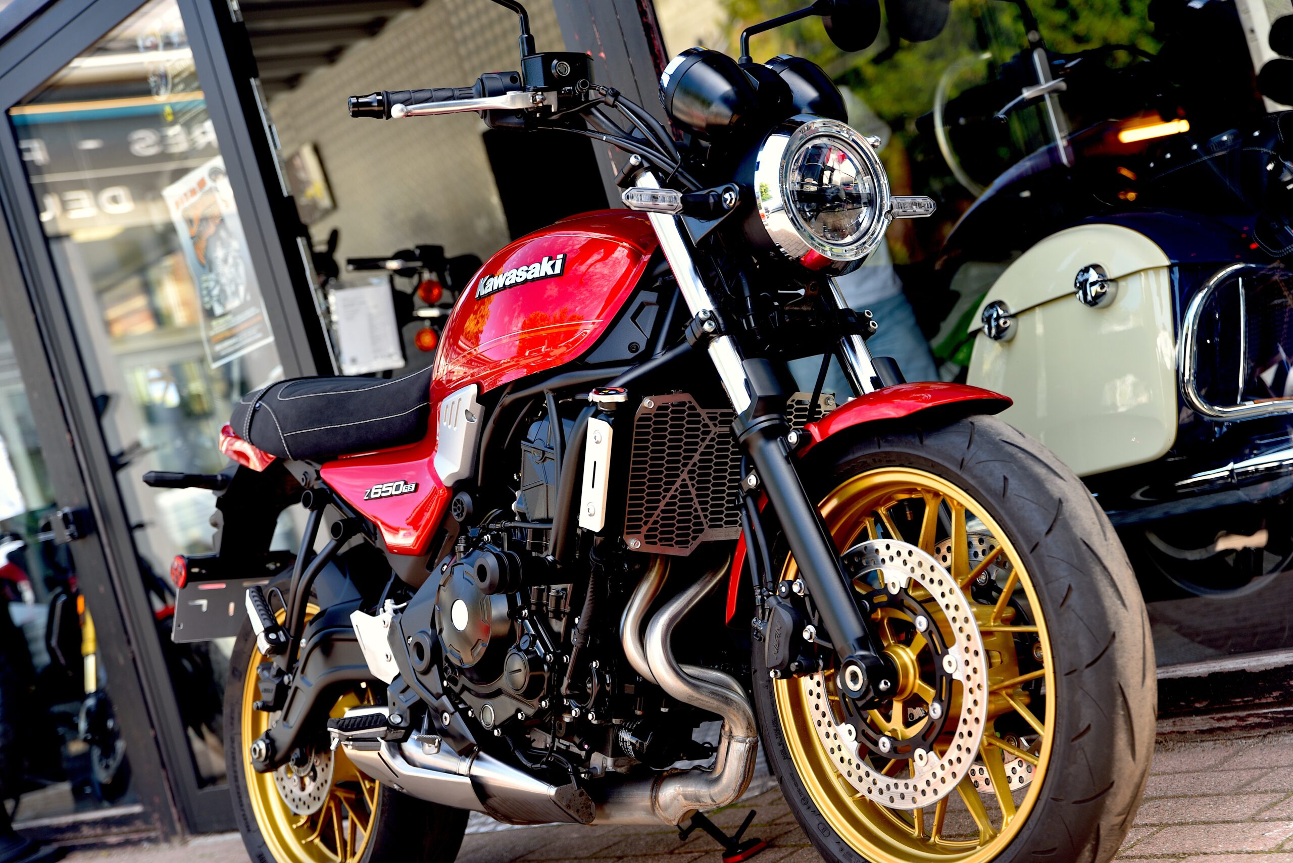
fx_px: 2228
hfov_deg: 32.4
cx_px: 646
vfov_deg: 21.9
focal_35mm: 62
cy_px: 432
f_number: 4
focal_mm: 62
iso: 100
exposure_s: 1/60
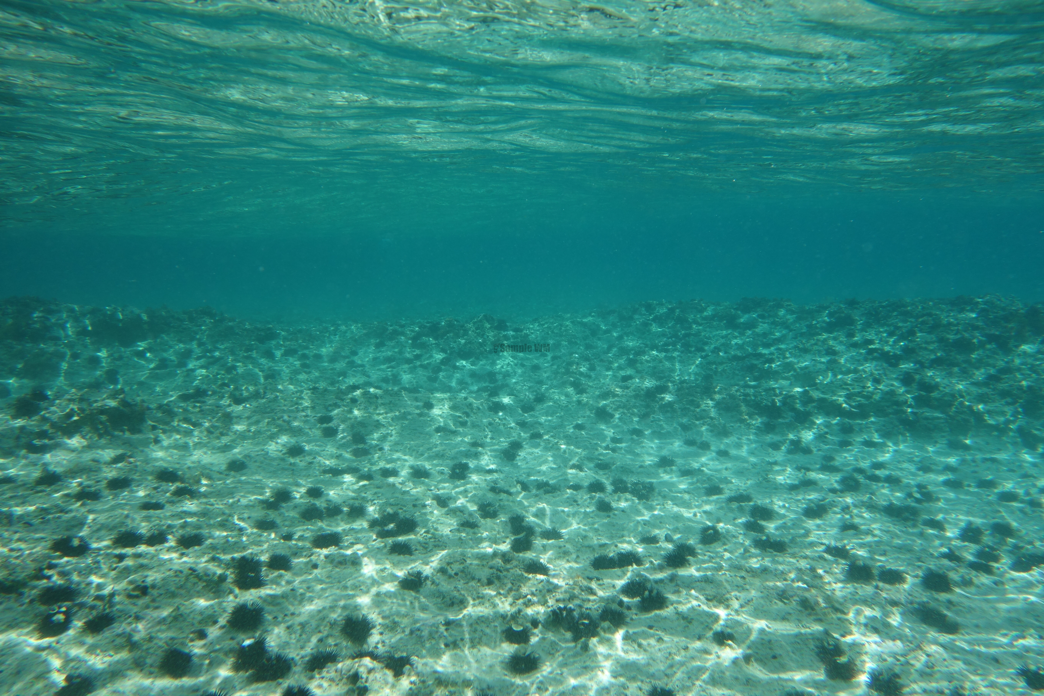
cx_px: 522
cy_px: 348
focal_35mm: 28
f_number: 5.6
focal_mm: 10.4
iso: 125
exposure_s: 1/400
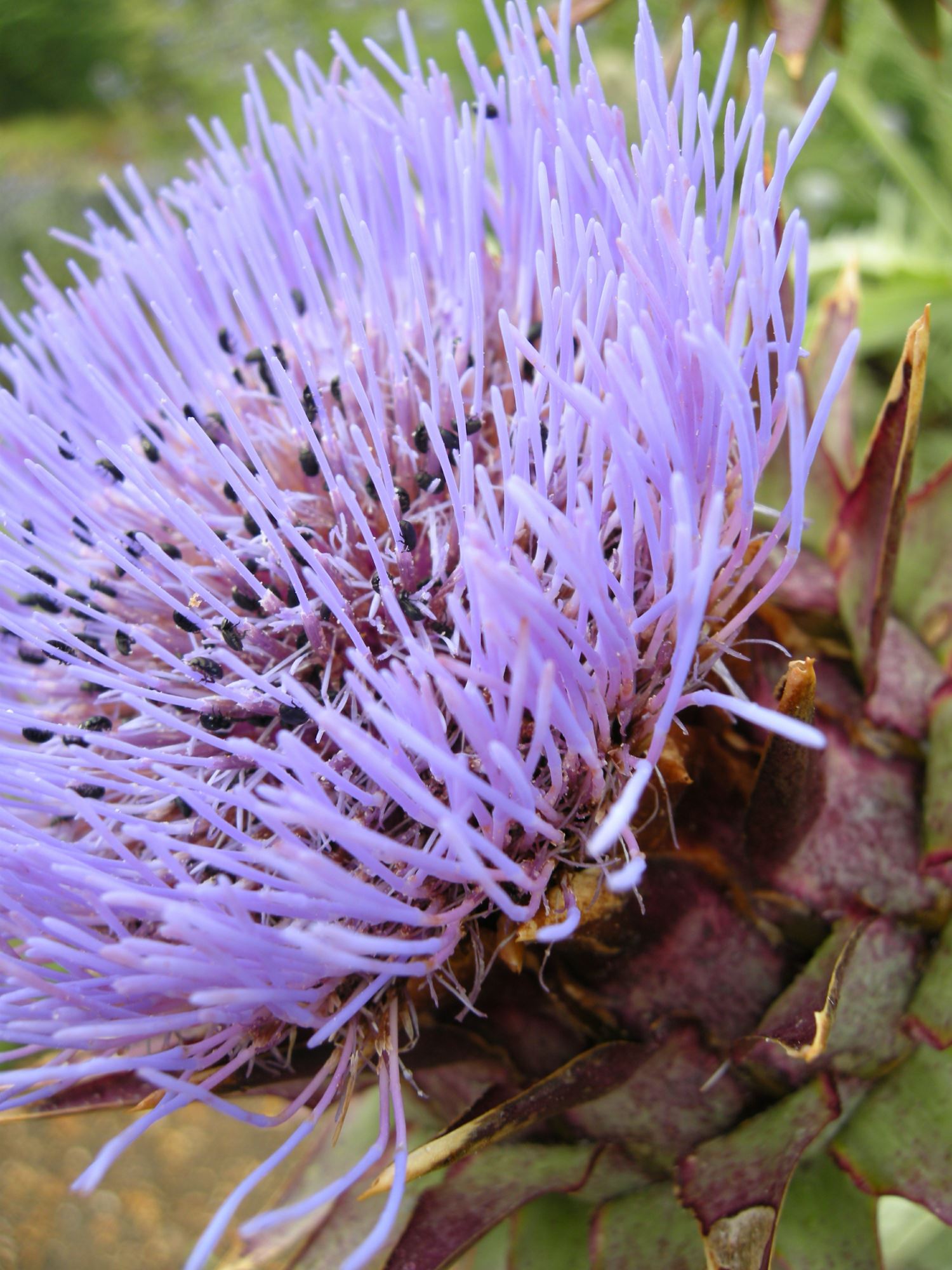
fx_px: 1283
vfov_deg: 52.6
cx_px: 476
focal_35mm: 35
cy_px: 635
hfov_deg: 40.7
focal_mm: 7.5
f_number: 3.8
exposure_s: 1/99.7
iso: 64
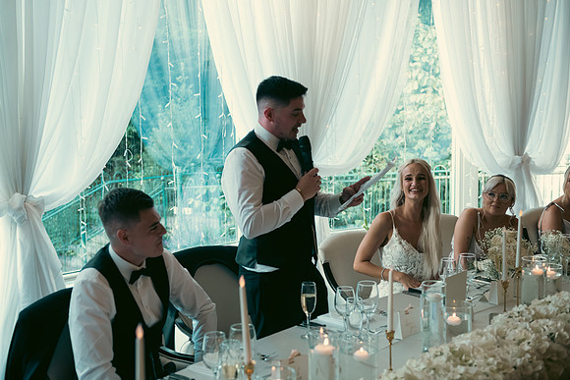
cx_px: 285
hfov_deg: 41.1
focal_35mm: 48
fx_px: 760
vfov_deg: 28.1
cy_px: 190
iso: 400
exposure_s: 1/160
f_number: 3.5
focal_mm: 48
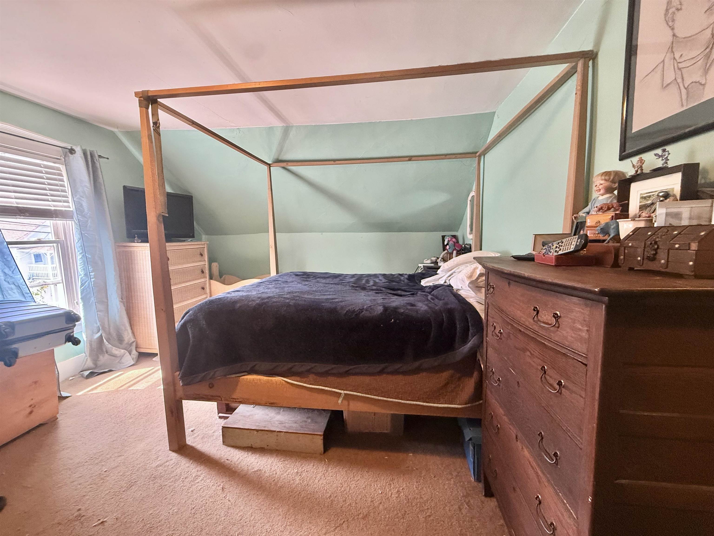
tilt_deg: -5.6
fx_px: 289
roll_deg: +0.9
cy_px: 268
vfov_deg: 85.7
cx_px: 357
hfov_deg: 102.1
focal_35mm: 14
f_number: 2.2
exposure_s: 1/60
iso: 400
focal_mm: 2.22
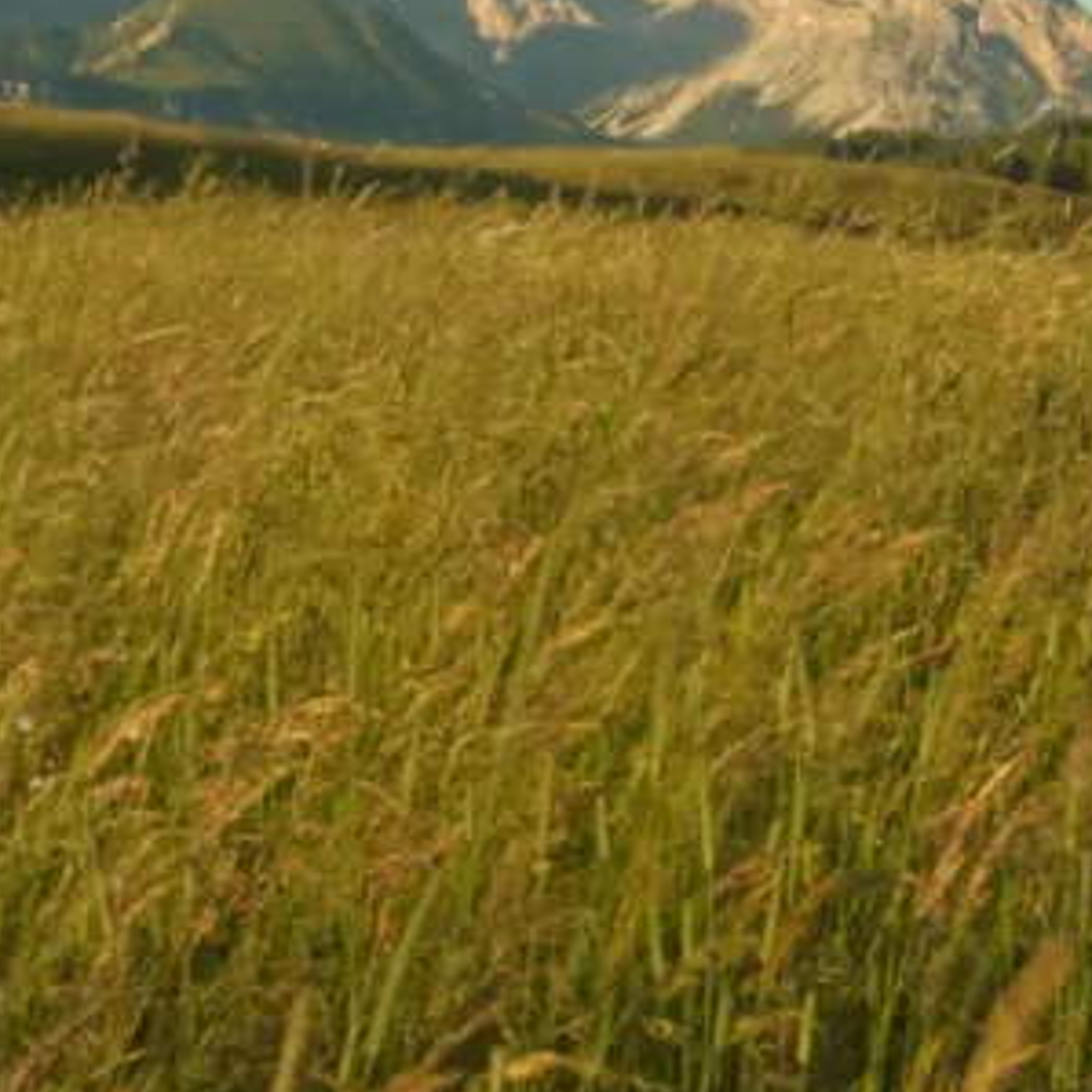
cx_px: 380
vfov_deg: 17.0
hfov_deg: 17.0
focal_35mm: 102
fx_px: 3640
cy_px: 422
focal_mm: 23
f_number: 16
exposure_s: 1/20
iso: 80
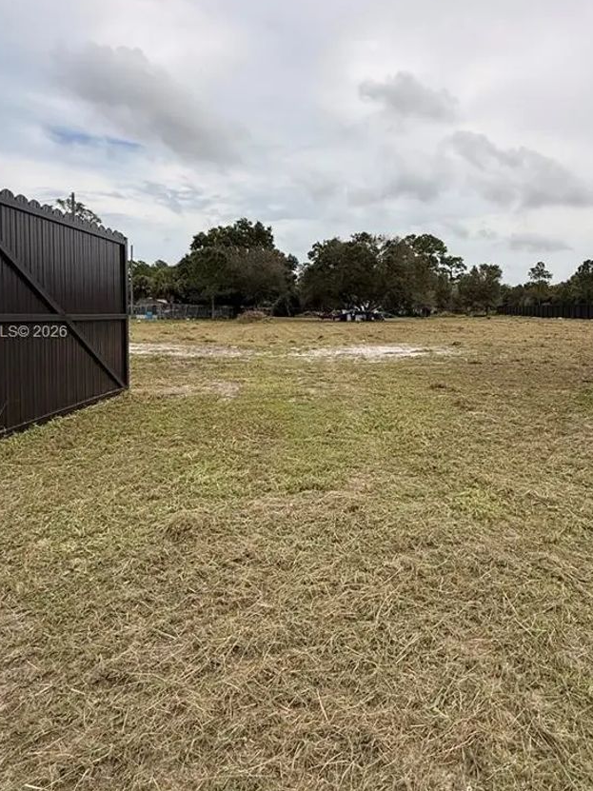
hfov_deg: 58.4
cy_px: 333
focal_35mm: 23
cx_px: 354
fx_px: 525
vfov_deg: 73.4
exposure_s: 1/3125
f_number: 2.2
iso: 50
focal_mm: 2.22
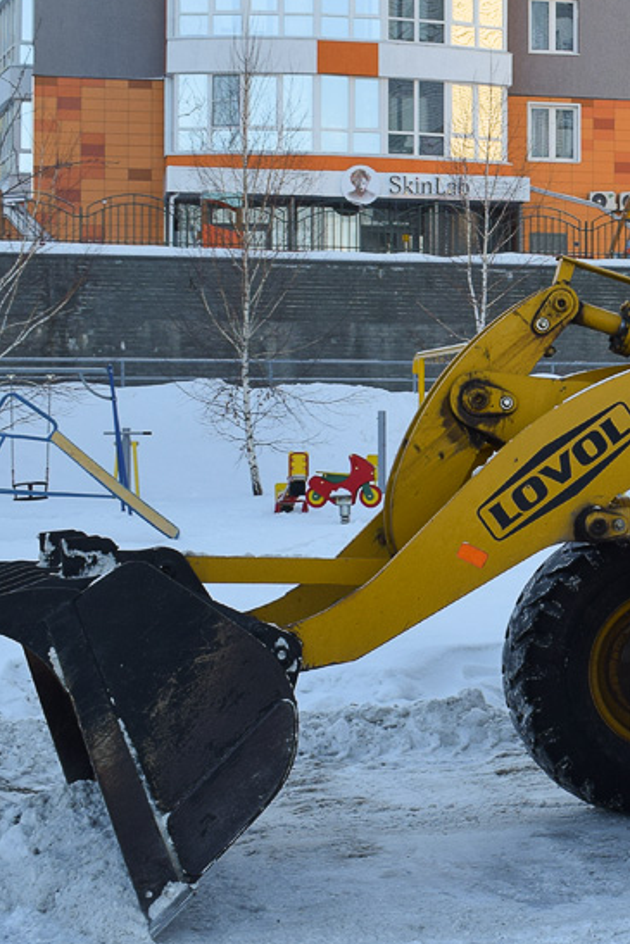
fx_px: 2072
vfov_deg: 25.6
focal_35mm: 79
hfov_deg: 16.3
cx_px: 825
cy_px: 402
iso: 280
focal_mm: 24
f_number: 8
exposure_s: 1/250
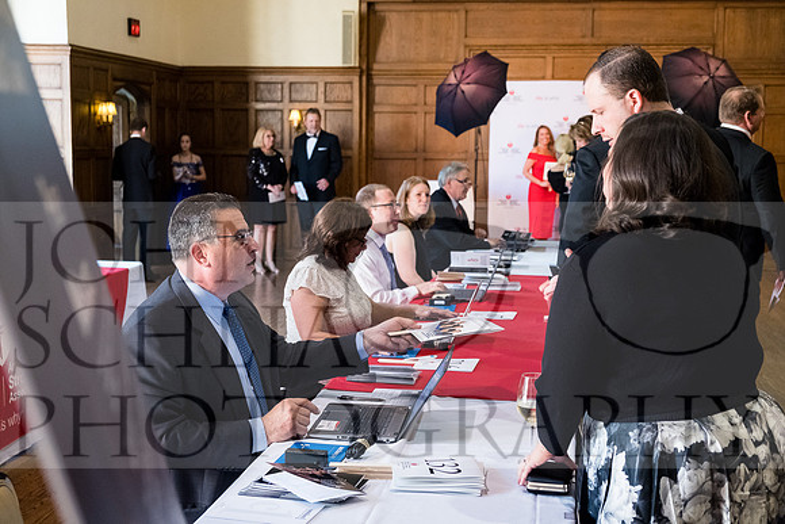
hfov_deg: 38.9
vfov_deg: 26.5
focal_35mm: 51
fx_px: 1112
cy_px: 262
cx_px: 392
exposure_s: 1/60
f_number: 4
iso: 2000
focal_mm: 34.3
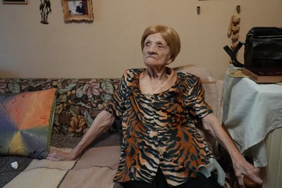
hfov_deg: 50.7
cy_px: 94
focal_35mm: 38
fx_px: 298
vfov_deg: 35.1
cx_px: 141
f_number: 4
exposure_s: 1/160
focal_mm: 38
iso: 10000
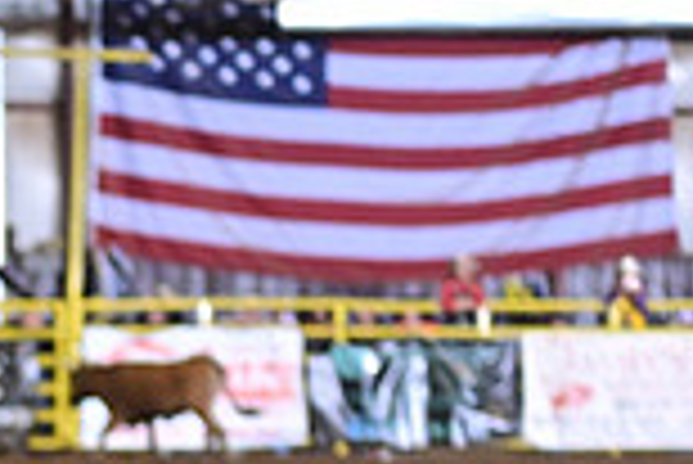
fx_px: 5087
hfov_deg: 7.6
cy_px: 795
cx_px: -486
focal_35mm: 264
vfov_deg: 5.2
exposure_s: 1/250
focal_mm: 70
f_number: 3.2
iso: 1600
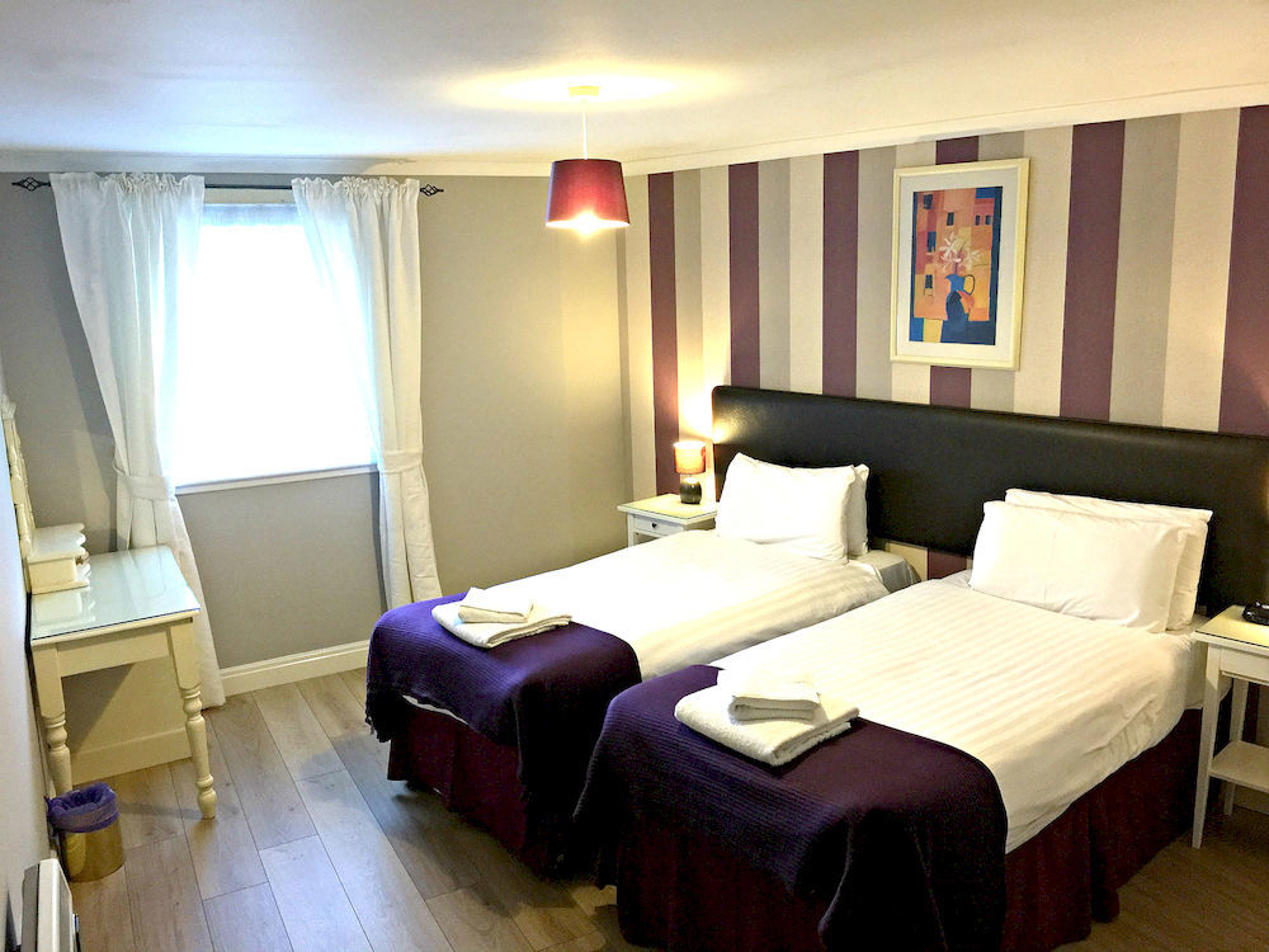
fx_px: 1063
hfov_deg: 61.7
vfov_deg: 48.2
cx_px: 634
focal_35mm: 29
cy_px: 476
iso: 100
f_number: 2.2
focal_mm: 4.15
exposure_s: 1/17
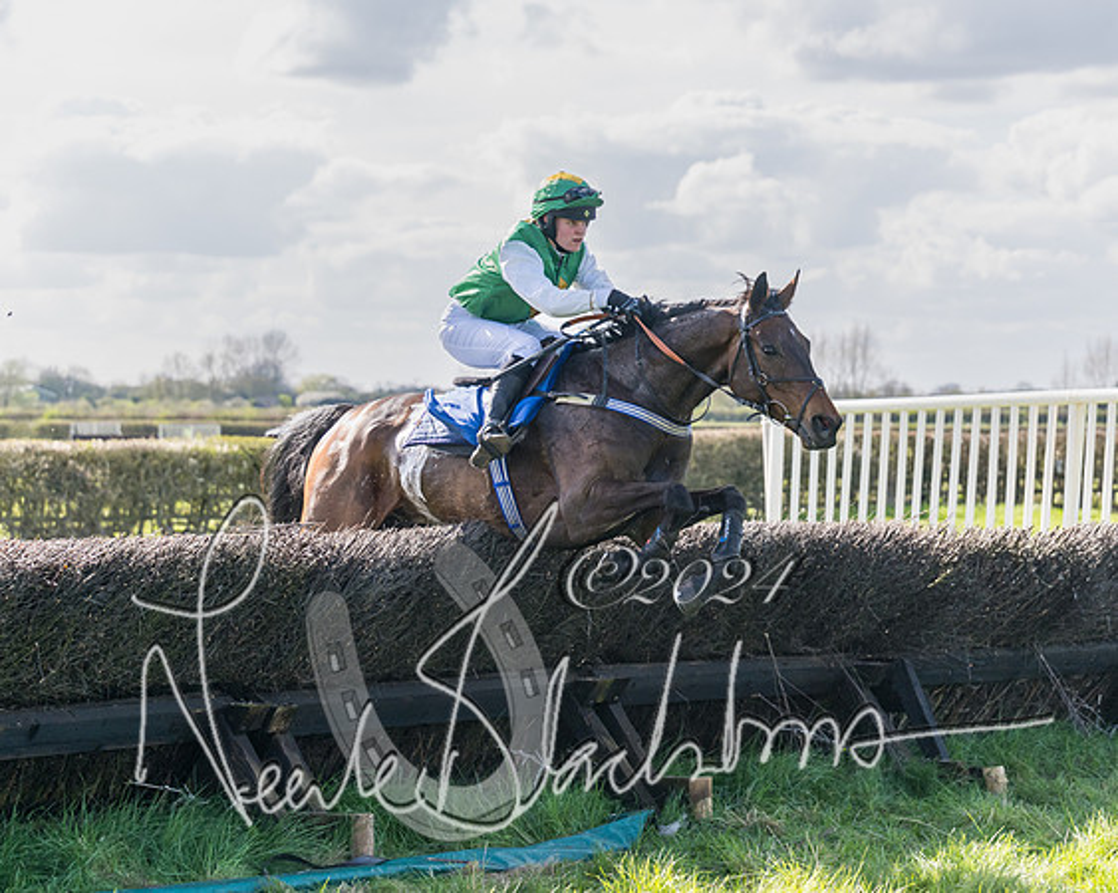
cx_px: 590
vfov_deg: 14.8
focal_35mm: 104
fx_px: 3436
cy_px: 400
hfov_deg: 18.5
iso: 400
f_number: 4
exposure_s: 1/2000
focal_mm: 73
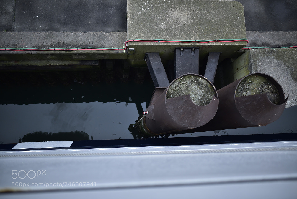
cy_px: 100
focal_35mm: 35
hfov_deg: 54.4
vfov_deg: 37.9
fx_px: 289
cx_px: 148
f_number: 1.4
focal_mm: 35
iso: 400
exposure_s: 1/125
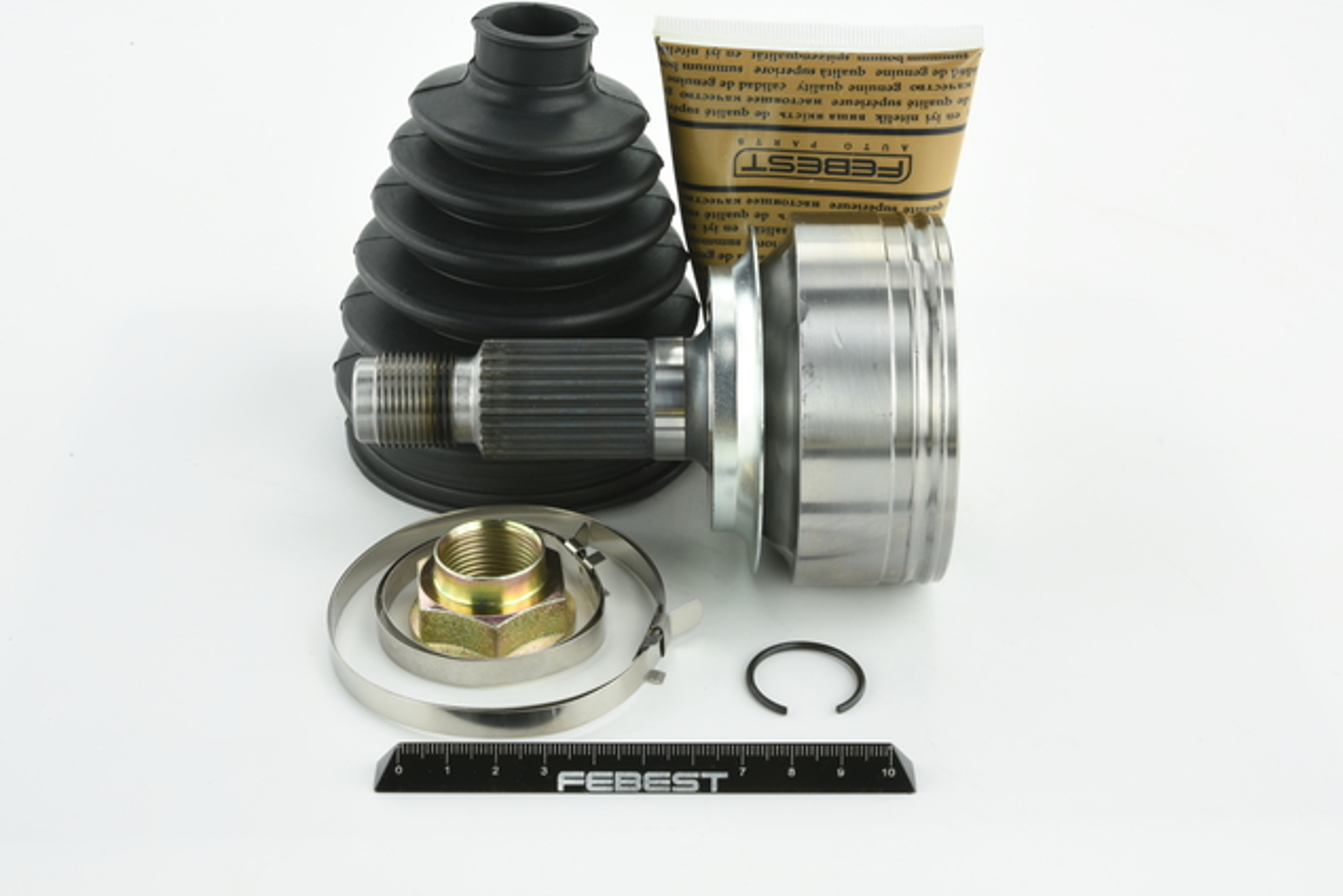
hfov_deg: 29.6
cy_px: 414
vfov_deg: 20.0
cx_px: 660
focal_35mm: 68
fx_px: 2538
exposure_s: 1/2
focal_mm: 60
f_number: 29
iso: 64
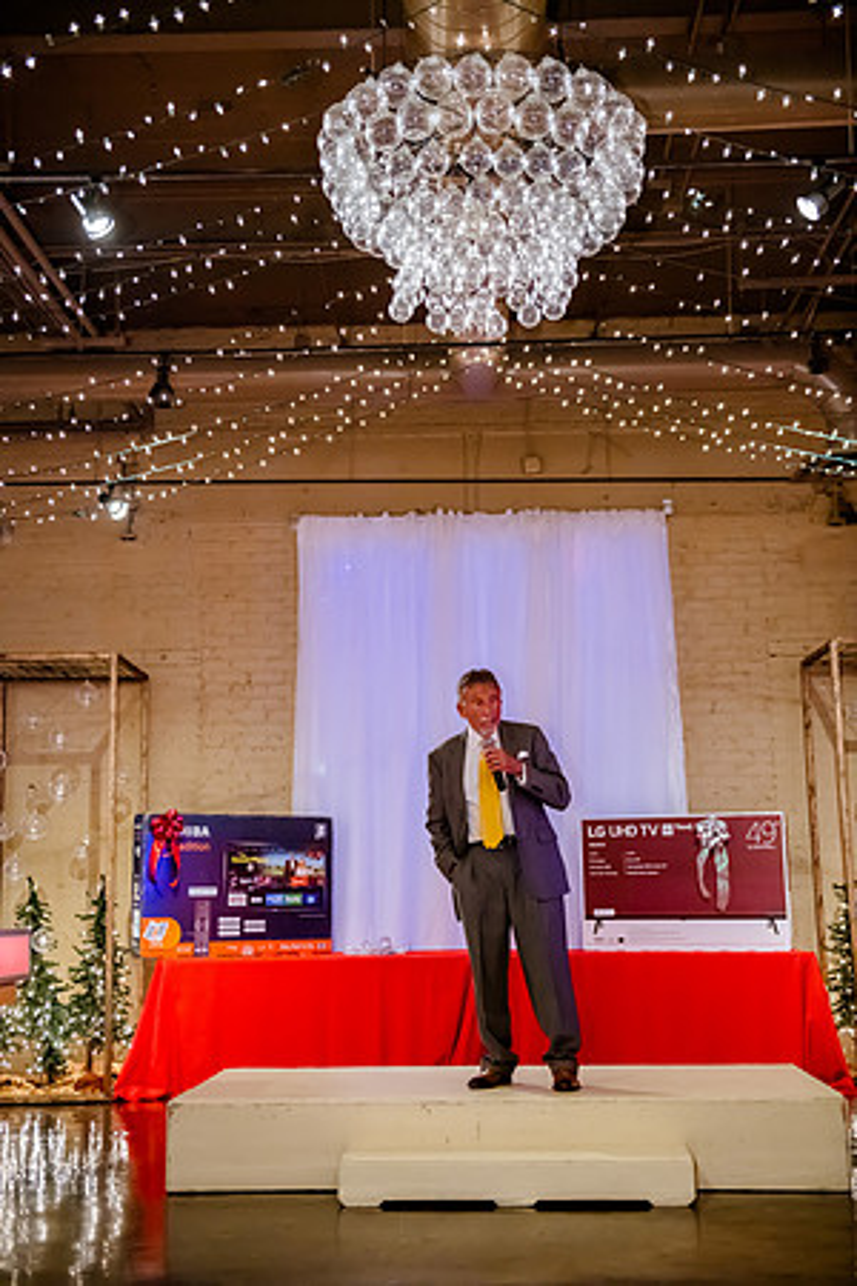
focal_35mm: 48
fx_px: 1714
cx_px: 428
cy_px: 643
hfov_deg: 28.1
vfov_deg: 41.1
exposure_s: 1/125
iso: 5000
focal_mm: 48
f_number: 2.8
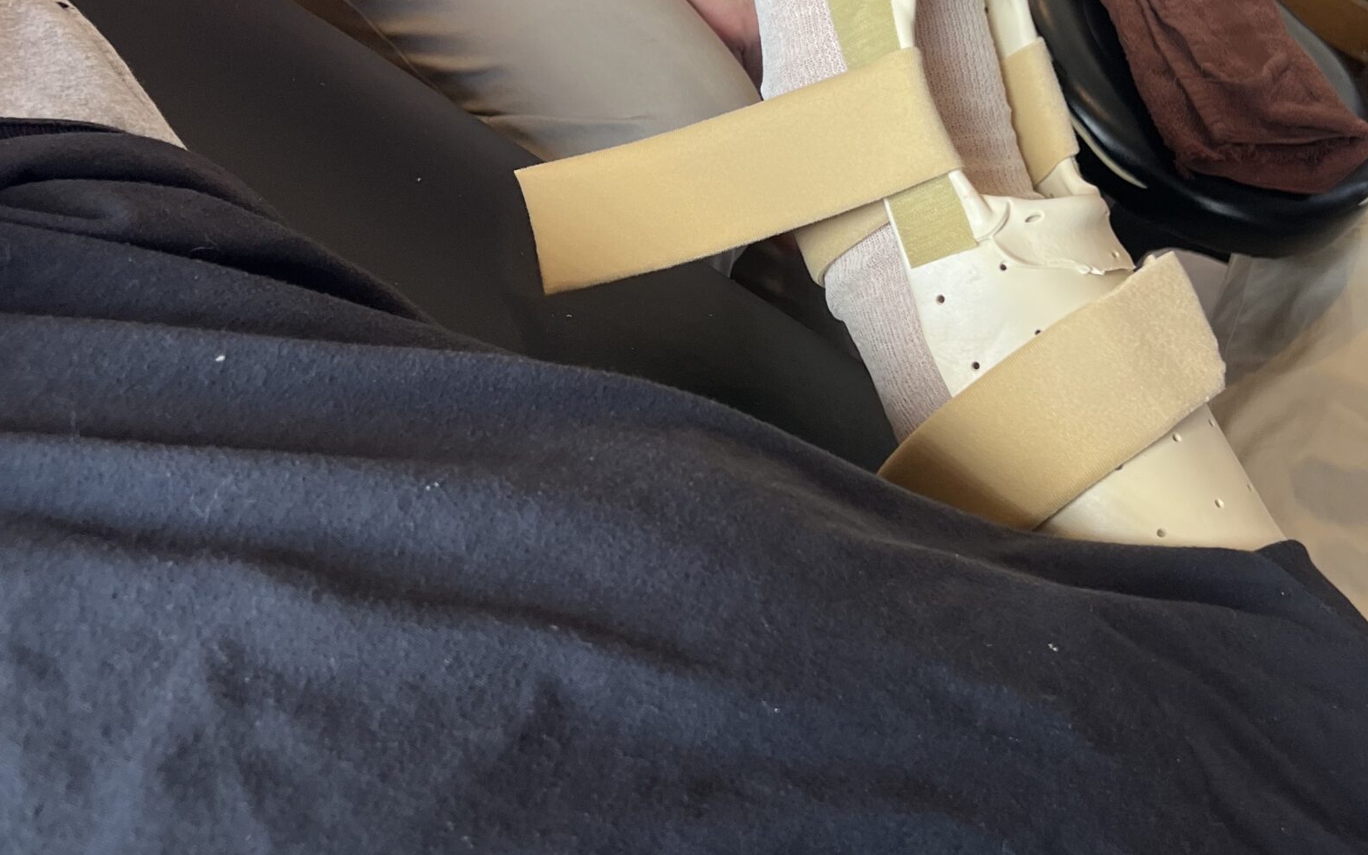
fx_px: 1678
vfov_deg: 27.8
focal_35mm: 45
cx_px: 834
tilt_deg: -39.6
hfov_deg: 44.1
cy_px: 138
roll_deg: -28.3
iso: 125
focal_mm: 5.7
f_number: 1.5
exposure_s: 1/120
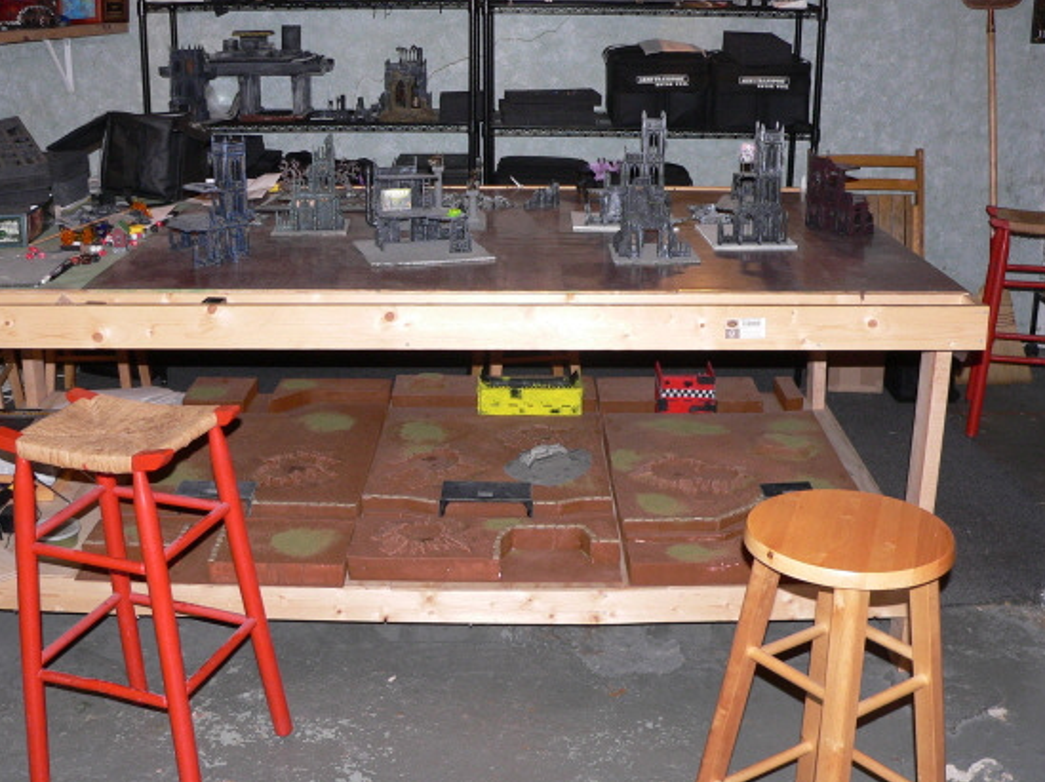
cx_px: 503
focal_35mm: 42
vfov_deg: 34.3
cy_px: 384
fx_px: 1267
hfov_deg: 44.8
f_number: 2.8
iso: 150
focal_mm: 6
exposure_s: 1/60
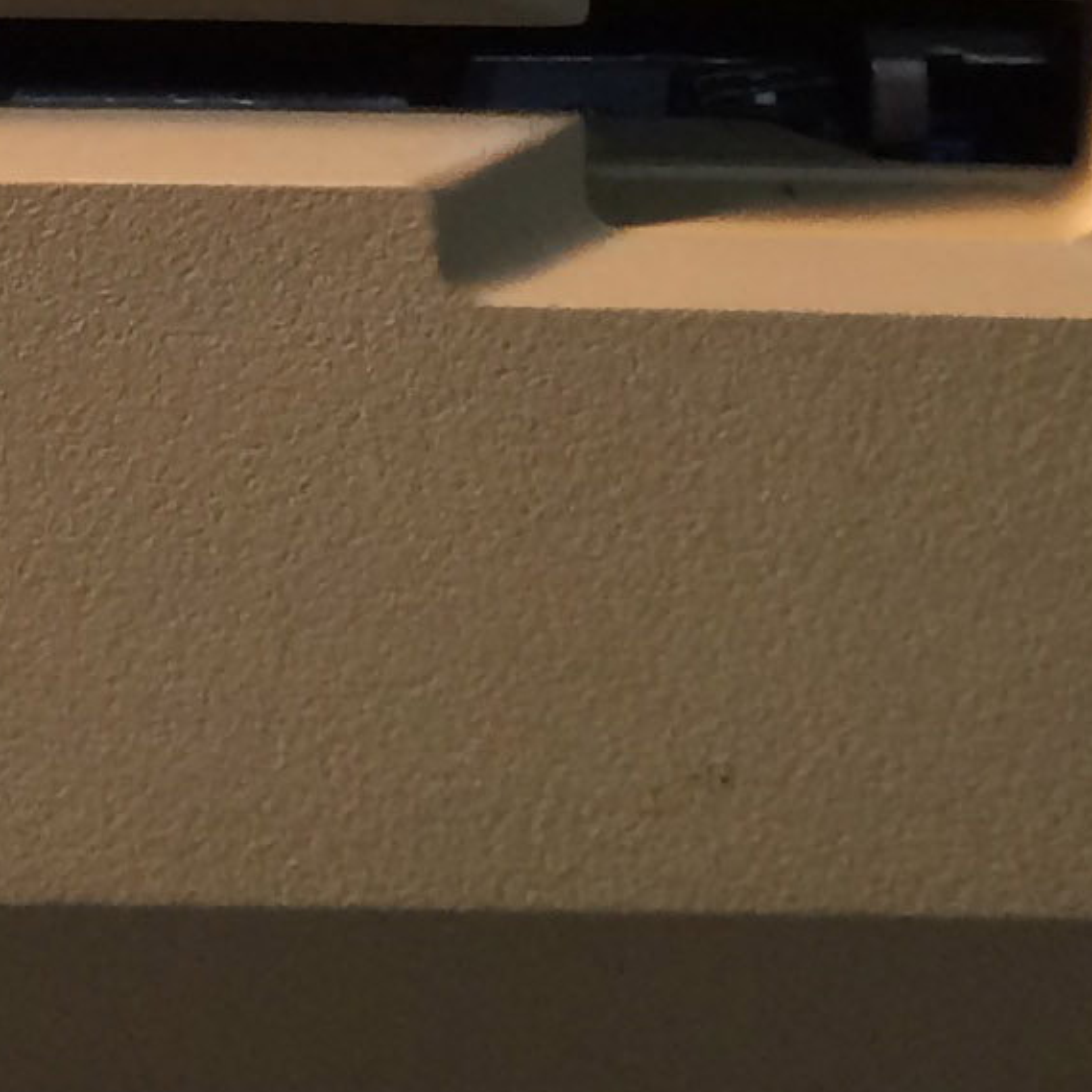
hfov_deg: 11.4
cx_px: -497
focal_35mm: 147
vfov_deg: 10.1
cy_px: -1674
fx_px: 5246
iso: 80
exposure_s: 1/30
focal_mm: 4.15
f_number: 2.2
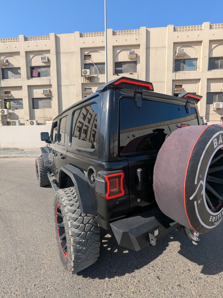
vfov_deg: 94.5
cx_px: 112
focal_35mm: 16
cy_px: 149
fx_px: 137
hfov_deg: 78.1
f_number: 2.2
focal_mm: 2.35
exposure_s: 1/1068
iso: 44
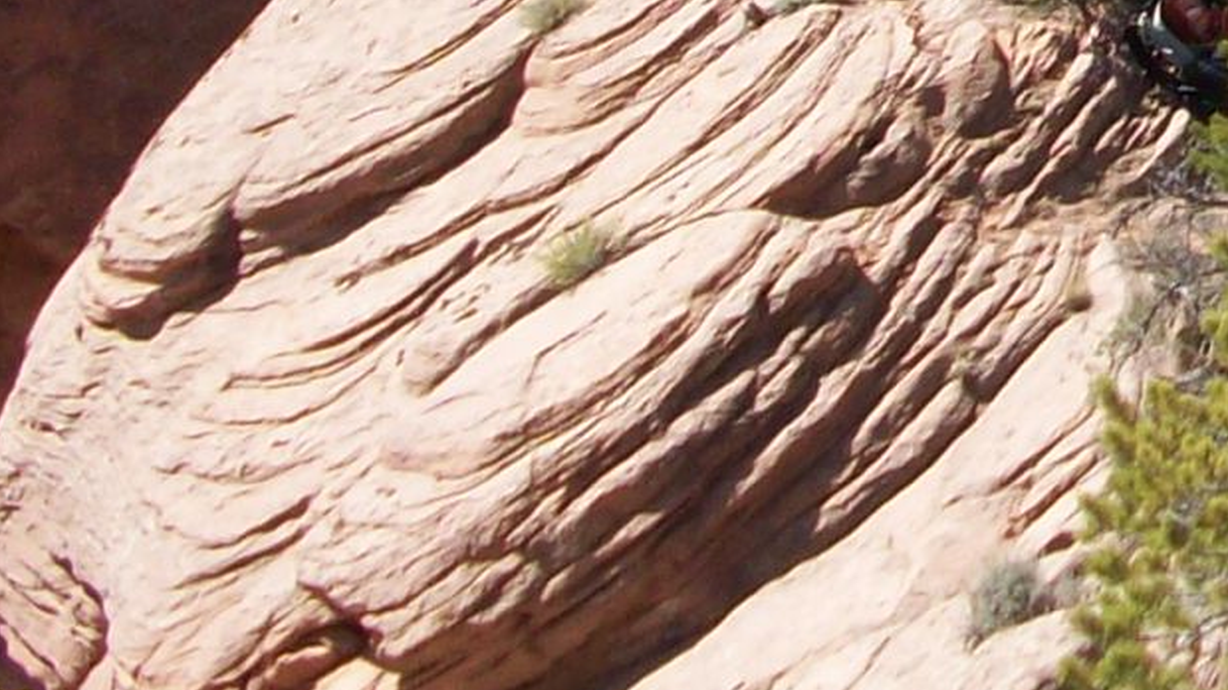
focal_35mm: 155
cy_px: -1190
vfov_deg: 7.2
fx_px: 5046
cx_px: 2182
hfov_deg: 12.7
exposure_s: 1/689
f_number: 2.8
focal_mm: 5.7
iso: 64
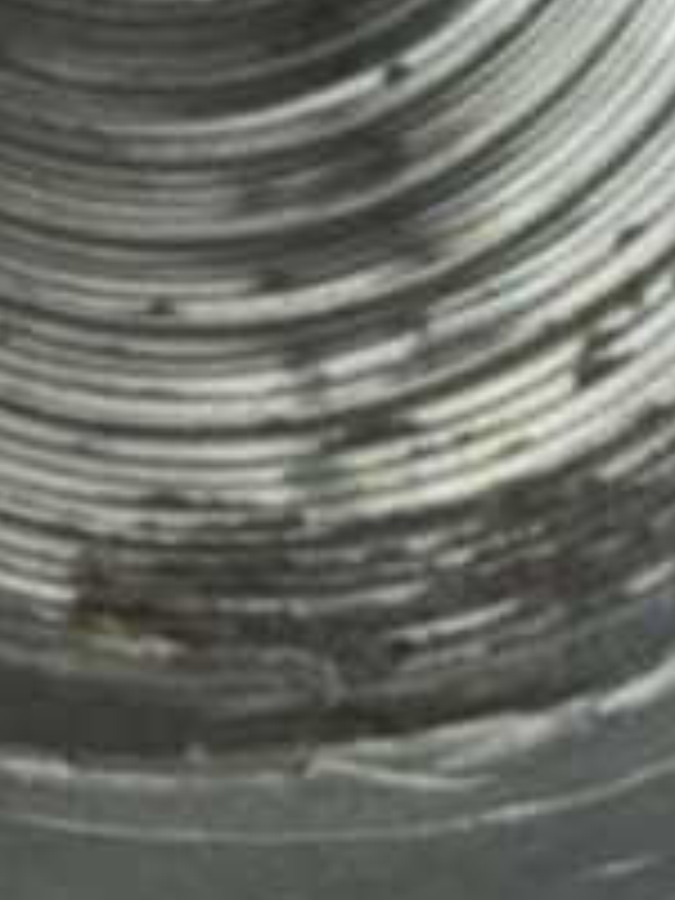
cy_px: 288
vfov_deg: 23.2
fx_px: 2184
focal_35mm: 84
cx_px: 151
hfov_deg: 17.4
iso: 32
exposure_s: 1/758
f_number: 1.8
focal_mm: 4.2
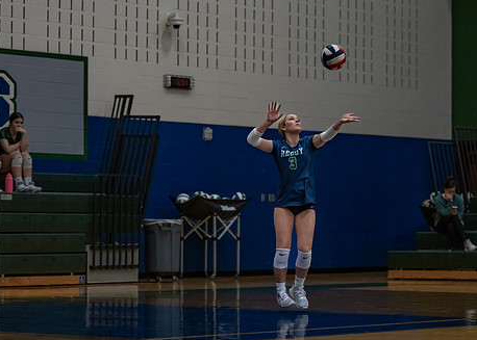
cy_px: 199
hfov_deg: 17.0
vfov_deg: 12.2
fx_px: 1598
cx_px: 281
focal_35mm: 118
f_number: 2.8
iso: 2500
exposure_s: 1/1000
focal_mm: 89
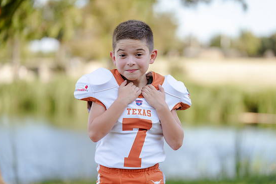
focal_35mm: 130
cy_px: 96
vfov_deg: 10.5
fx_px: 997
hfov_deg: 15.8
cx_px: 139
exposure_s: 1/320
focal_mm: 123
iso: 125
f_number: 3.2
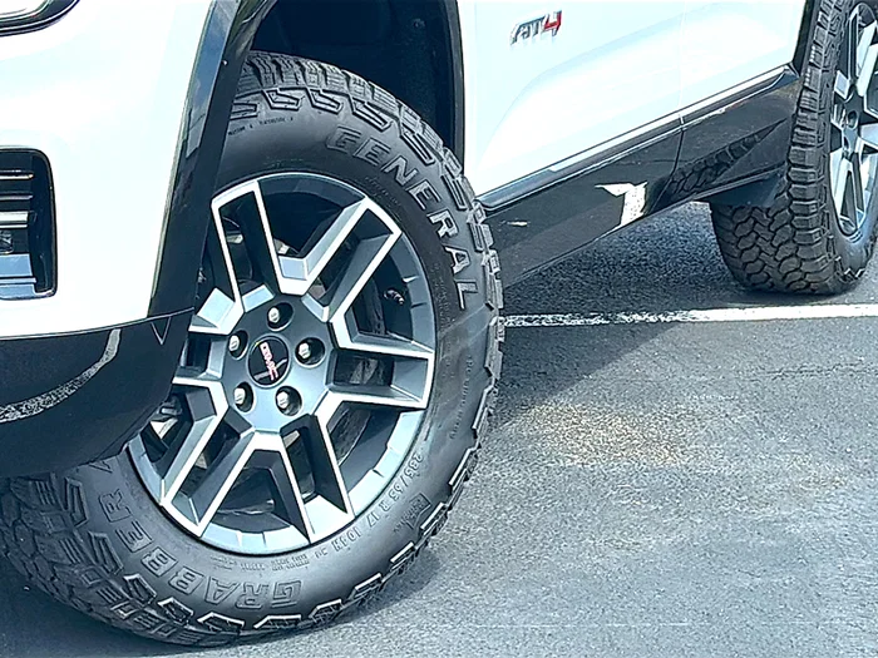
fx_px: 2536
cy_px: 329
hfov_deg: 19.6
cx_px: 439
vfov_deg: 14.8
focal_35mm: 100
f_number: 1.78
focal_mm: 6.86
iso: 80
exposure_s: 1/1437
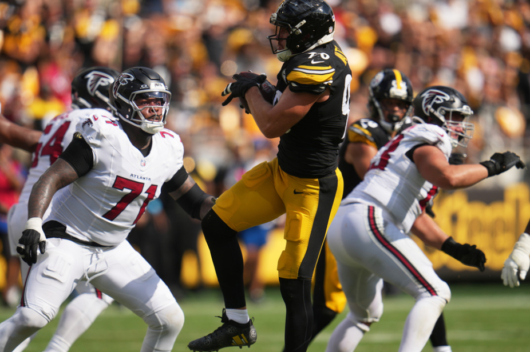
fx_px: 8900
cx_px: 281
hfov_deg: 3.4
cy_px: 174
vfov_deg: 2.3
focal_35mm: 605
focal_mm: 560
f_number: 4
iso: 160
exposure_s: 1/2000
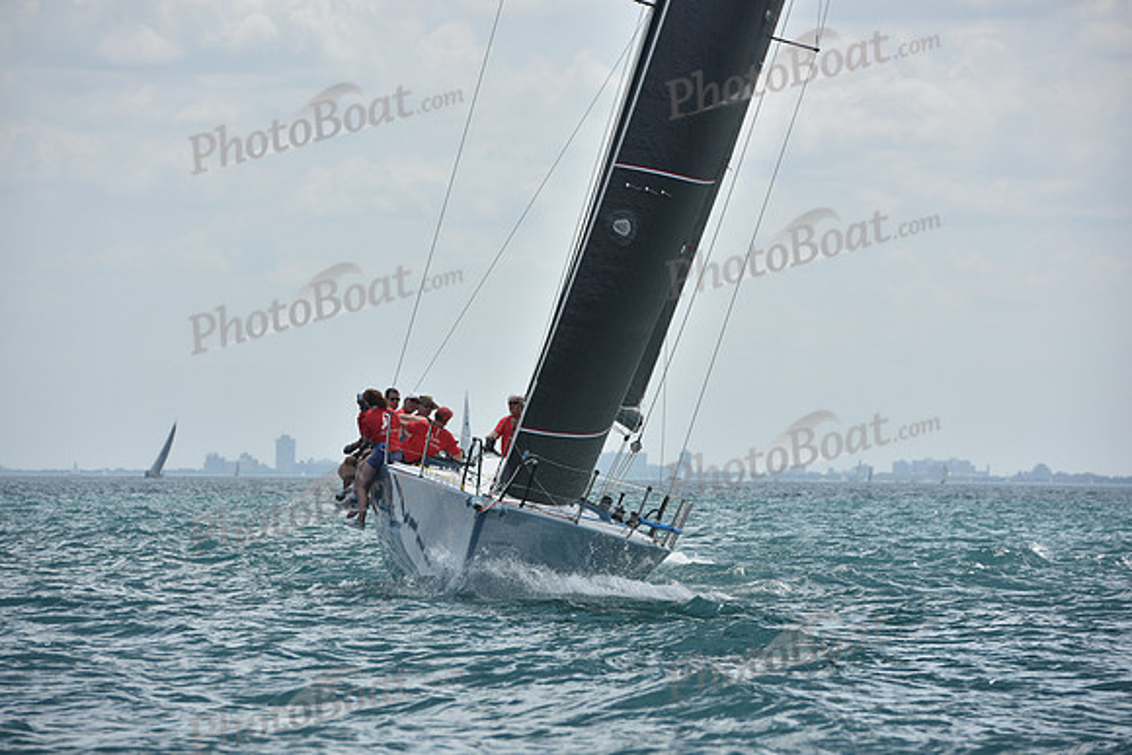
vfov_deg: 7.0
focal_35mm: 195
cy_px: 378
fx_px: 6133
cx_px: 566
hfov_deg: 10.5
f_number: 8
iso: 250
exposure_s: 1/1250
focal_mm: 195
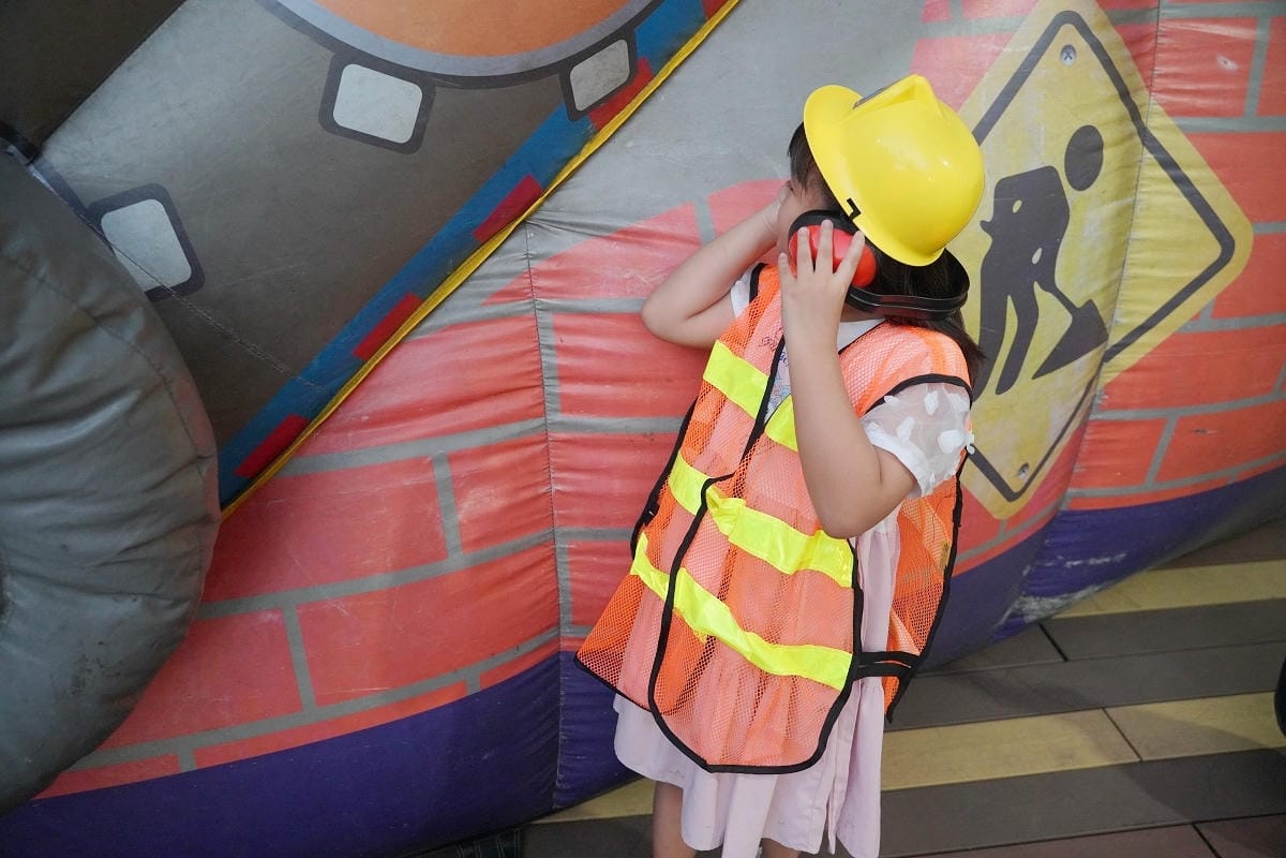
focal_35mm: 28
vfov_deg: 46.4
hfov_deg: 65.5
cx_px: 643
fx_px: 1000
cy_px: 429
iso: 8000
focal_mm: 28
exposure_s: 1/160
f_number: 4
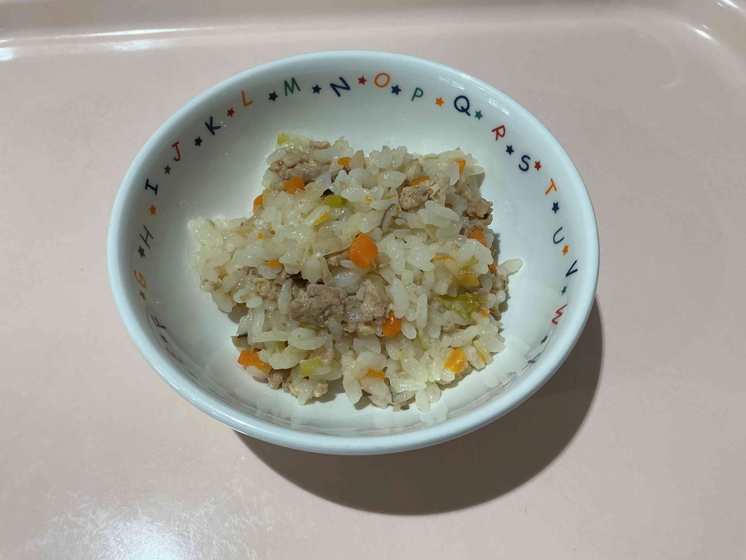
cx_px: 373
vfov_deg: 48.2
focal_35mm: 29
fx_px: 625
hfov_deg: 61.7
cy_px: 280
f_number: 1.8
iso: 32
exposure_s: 1/60
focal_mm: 3
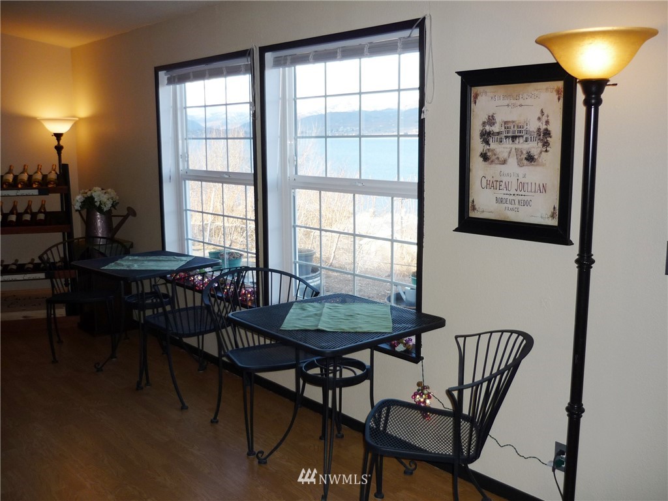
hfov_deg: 55.4
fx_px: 637
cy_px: 250
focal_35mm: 33
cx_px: 334
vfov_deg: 42.9
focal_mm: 5.5
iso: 100
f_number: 2.8
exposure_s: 1/125
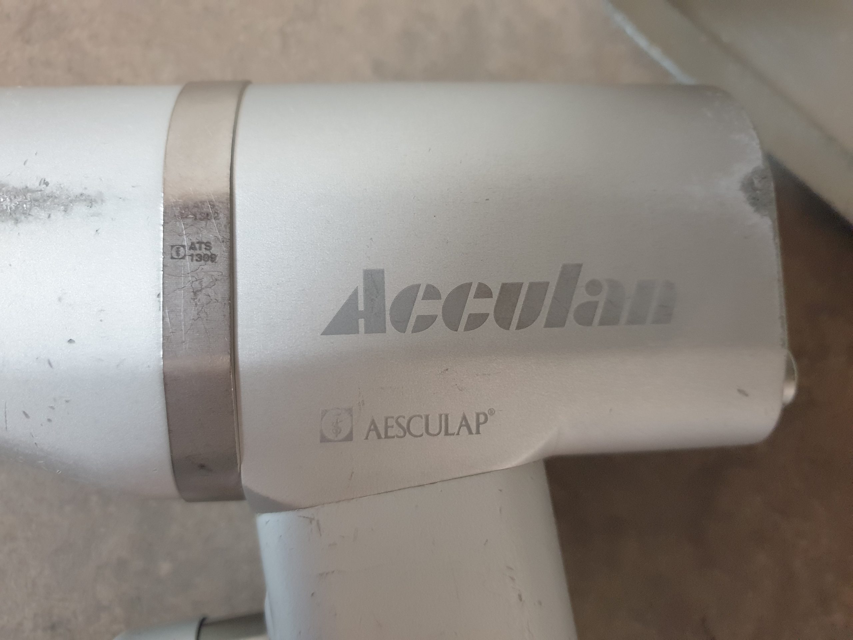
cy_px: 320
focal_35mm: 26
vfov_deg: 53.1
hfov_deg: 67.3
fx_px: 641
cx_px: 426
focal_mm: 4.3
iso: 320
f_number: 1.5
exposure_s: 1/50
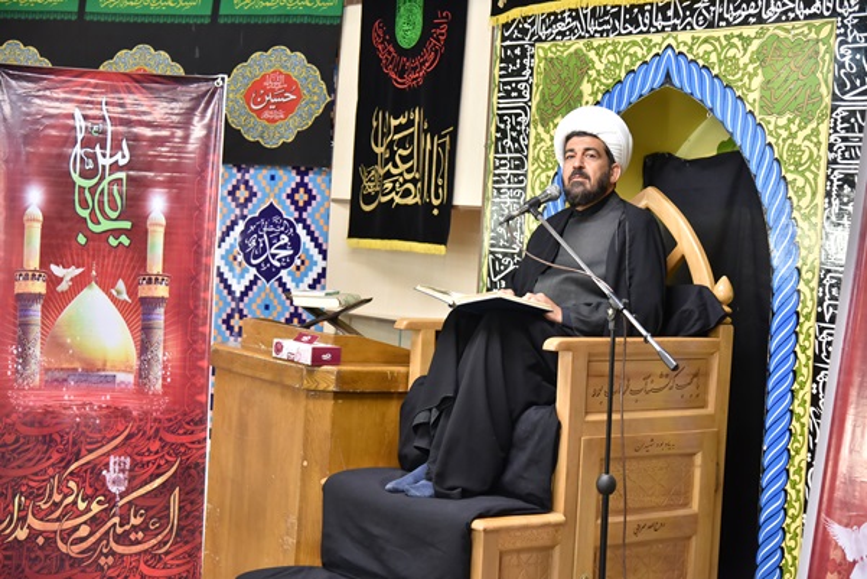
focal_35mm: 65
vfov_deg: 20.9
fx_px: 1566
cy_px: 290
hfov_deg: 31.0
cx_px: 434
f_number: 4
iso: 2000
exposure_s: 1/80
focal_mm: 65
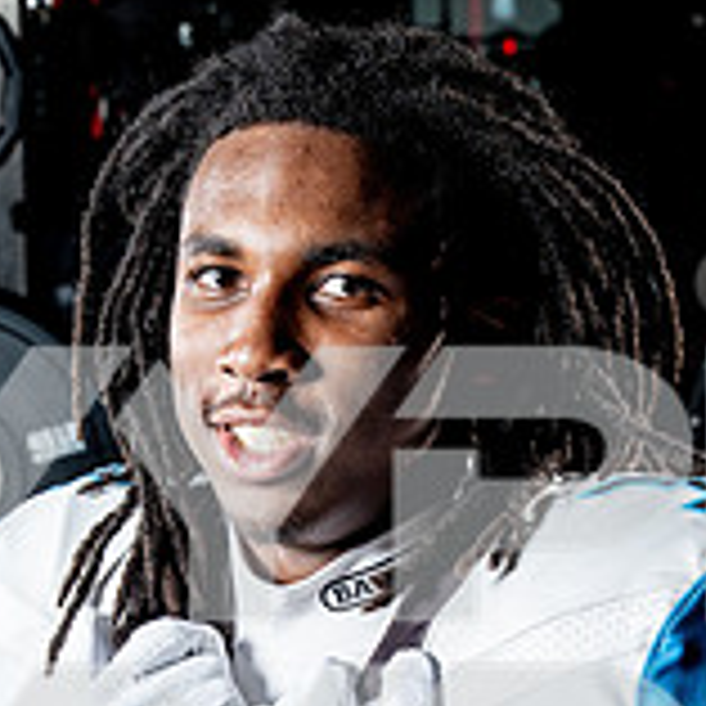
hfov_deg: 10.2
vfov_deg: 10.1
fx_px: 3946
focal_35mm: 171
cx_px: 351
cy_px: 805
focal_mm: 70
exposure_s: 1/250
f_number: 9
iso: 640
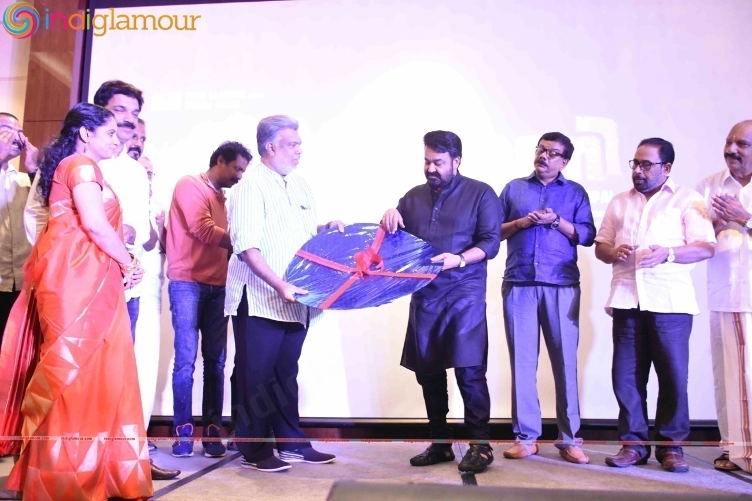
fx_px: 627
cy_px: 250
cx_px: 376
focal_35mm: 30
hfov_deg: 61.9
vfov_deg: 43.6
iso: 6400
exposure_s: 1/100
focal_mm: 20
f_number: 3.5
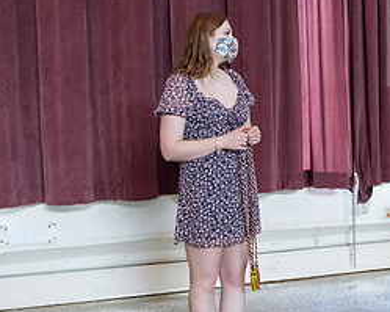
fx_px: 681
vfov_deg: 25.8
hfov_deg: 30.7
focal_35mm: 59
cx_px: 340
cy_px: 145
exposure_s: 1/200
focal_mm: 27
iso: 2500
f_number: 3.5
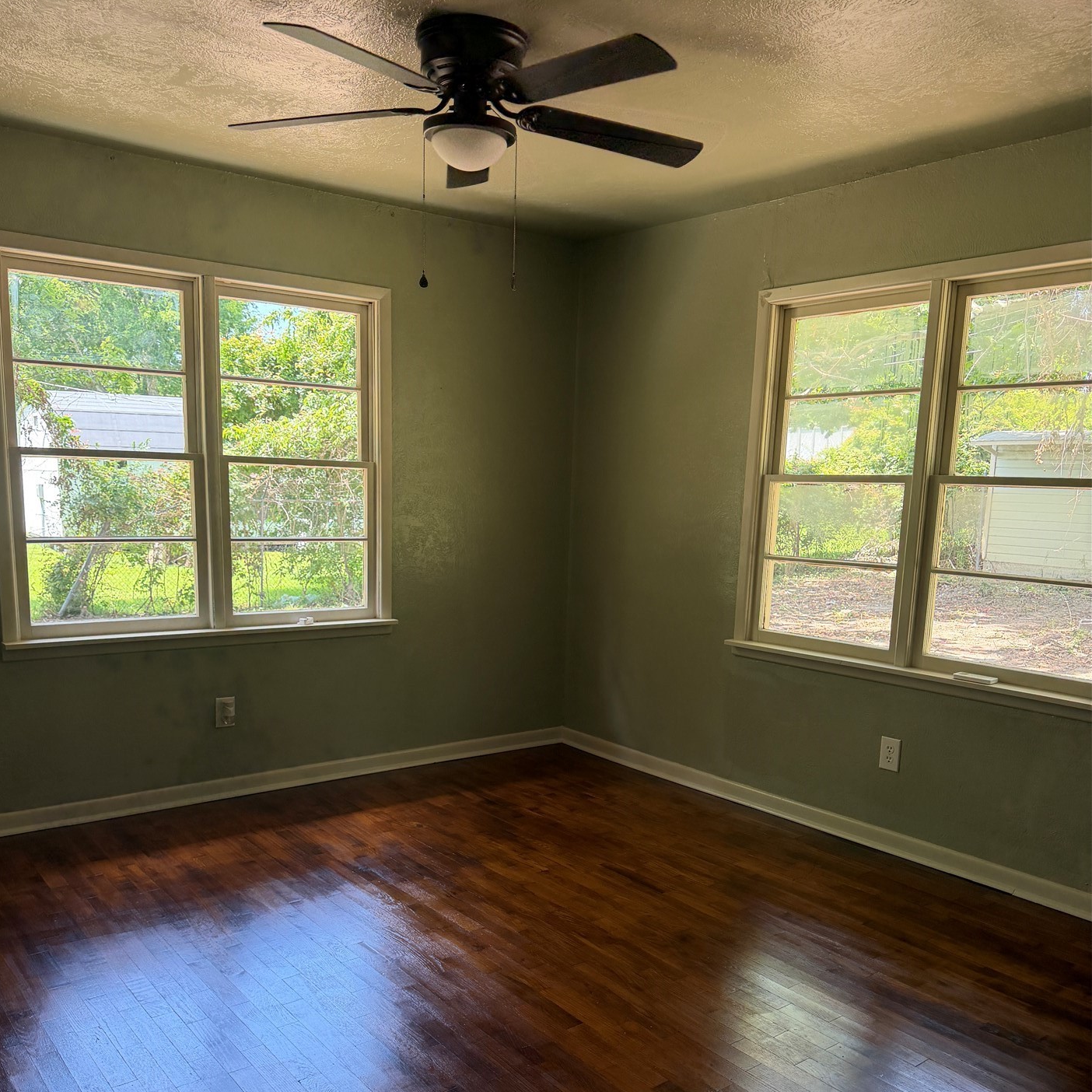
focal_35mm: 29
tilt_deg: -11.4
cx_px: 533
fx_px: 1035
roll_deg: -1.6
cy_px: 681
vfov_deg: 55.0
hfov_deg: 55.6
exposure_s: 1/212
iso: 160
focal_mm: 6.76
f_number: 1.78
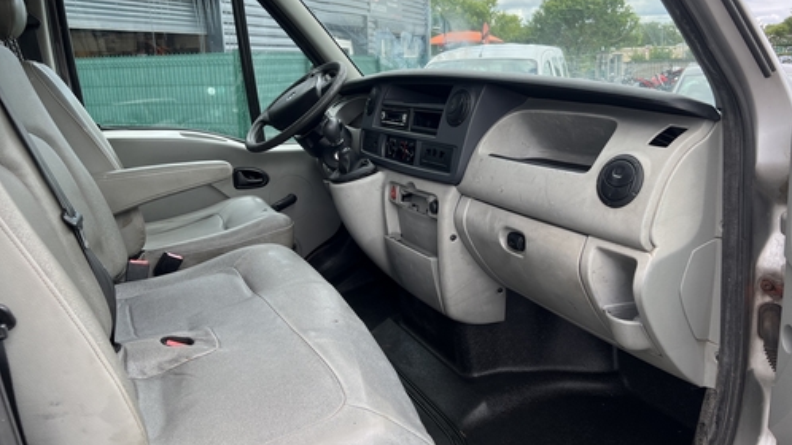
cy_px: 176
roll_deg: +2.8
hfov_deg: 66.1
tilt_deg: -10.9
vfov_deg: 40.0
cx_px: 396
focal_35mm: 29
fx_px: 609
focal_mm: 5.7
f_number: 1.5
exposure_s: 1/443
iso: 50
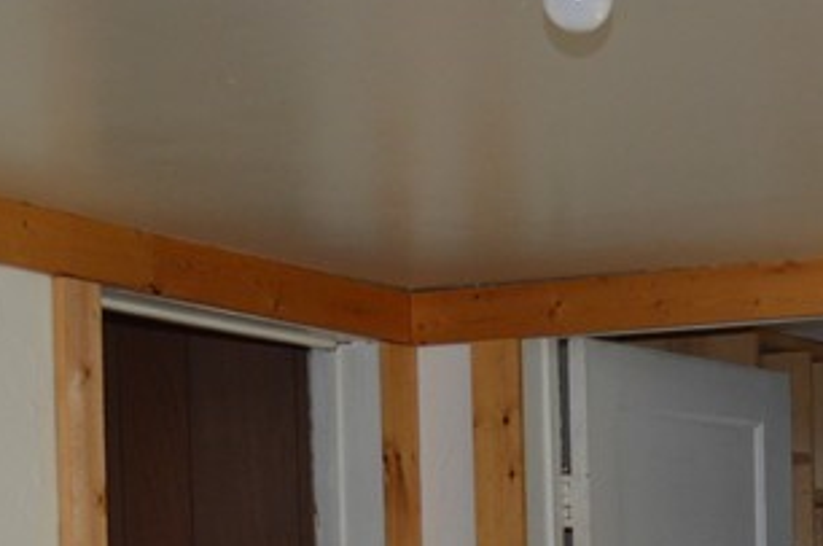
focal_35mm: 128
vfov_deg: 10.2
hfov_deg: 15.9
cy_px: 904
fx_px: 2922
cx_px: 628
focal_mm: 24
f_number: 4
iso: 400
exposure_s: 1/80
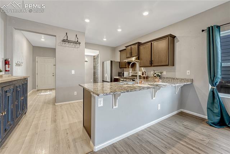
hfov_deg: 104.2
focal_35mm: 14
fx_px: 89
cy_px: 77
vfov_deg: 81.2
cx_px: 115
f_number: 8
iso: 400
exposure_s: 1/3
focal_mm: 14
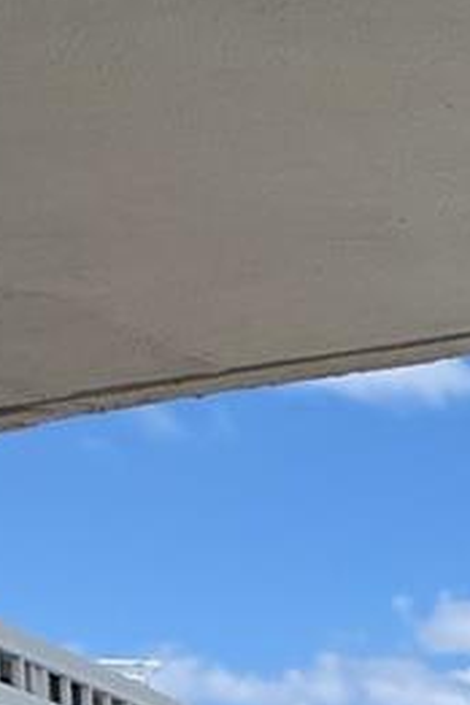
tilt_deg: -3.8
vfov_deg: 23.5
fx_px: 1312
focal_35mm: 67
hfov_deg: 13.6
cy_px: 1080
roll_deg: -0.6
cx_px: 1175
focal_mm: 2.22
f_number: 2.2
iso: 50
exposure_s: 1/2237
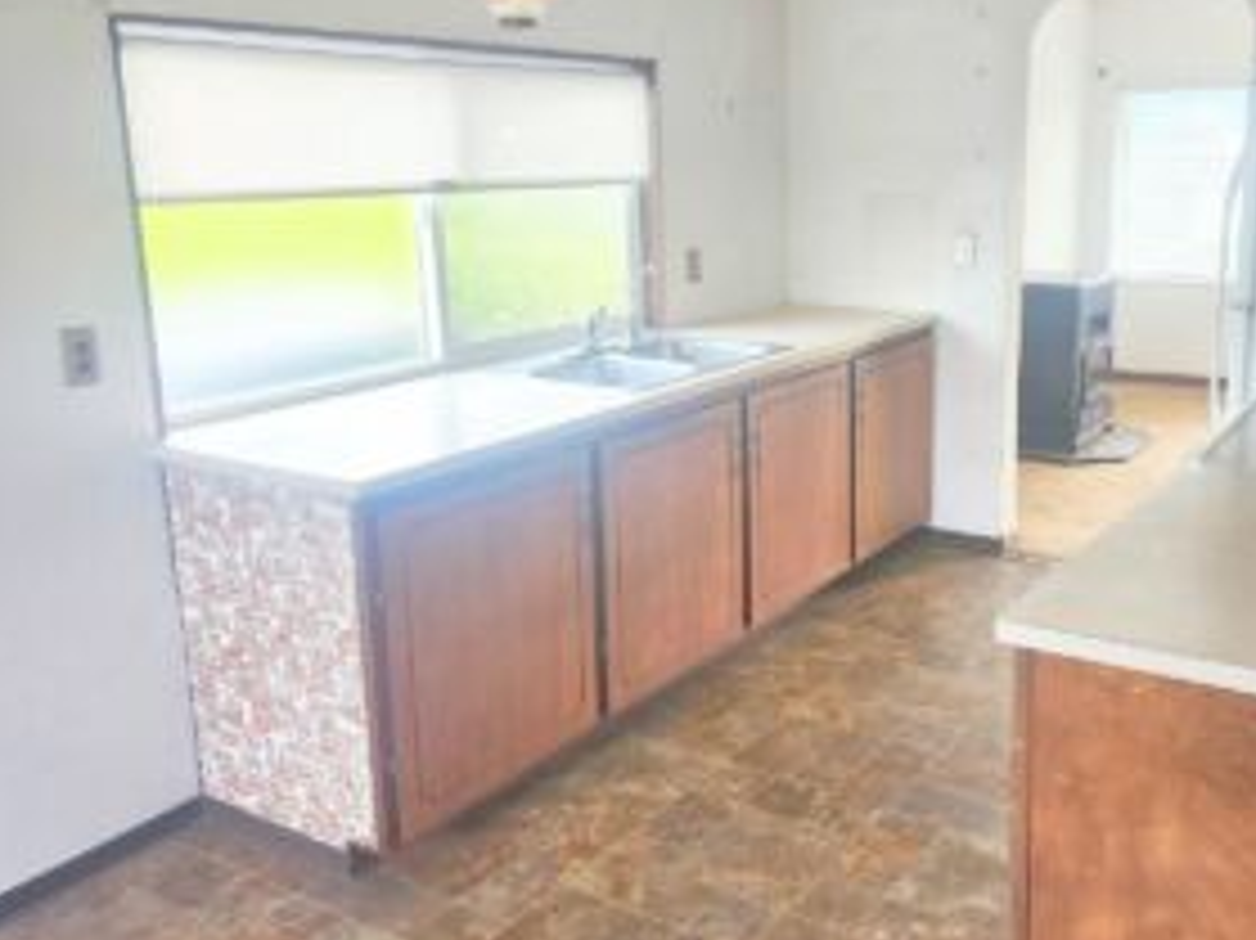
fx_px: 1197
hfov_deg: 54.5
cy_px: 405
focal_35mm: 33
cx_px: 810
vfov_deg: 42.8
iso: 250
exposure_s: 1/120
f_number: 1.8
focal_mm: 5.5
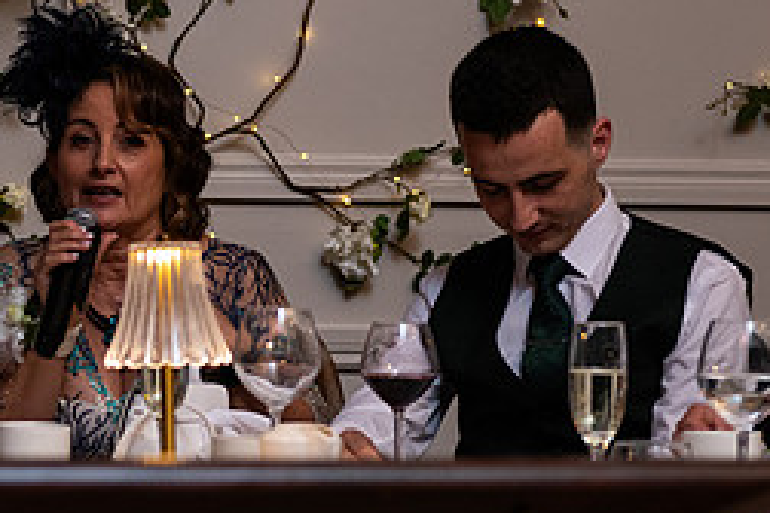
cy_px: 344
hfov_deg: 12.7
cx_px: 79
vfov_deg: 8.5
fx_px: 3443
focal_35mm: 161
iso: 1000
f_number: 3.5
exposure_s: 1/160
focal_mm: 70
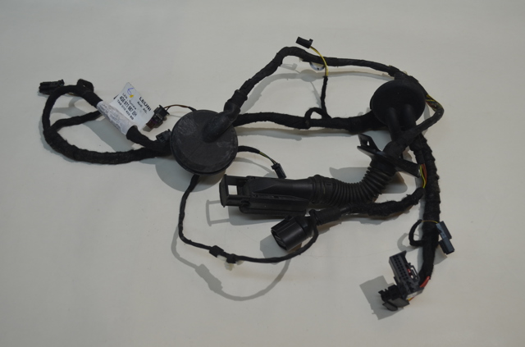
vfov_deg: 34.0
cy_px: 174
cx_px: 262
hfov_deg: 49.7
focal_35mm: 39
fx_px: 567
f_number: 5.6
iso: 400
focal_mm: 26
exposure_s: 1/125
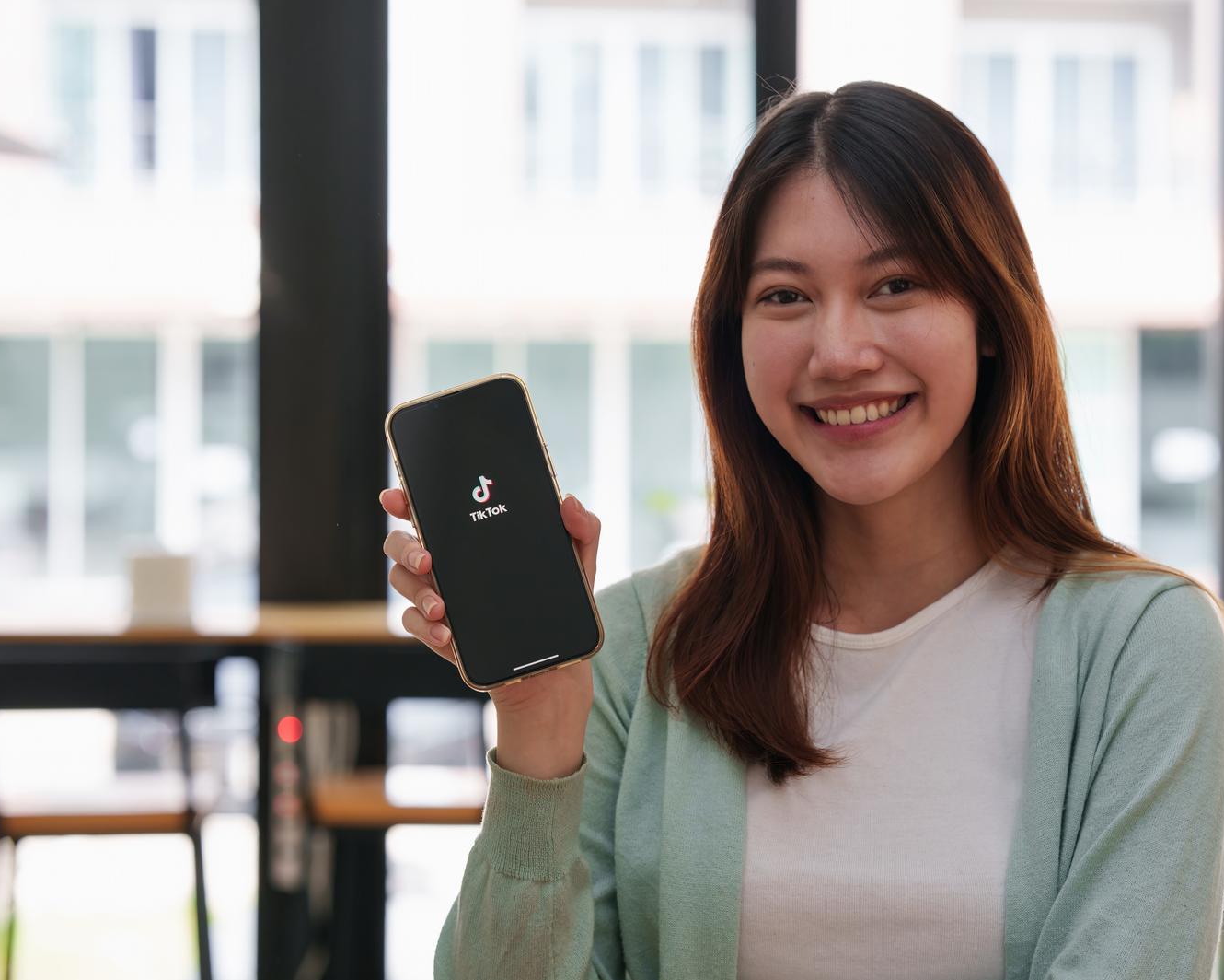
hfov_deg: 19.9
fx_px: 3478
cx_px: 712
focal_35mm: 96
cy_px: 490
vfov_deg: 16.0
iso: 200
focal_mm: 85
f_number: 4
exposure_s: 1/100
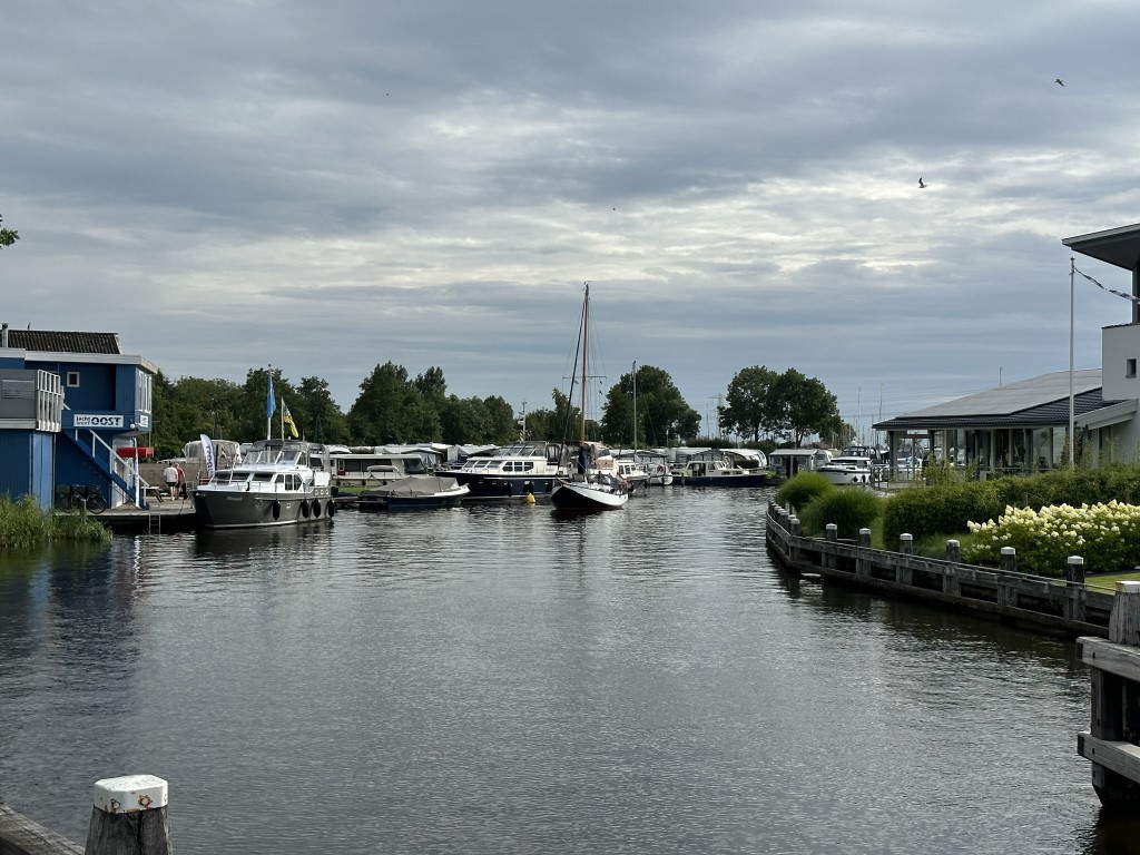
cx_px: 570
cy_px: 428
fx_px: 1581
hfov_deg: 39.7
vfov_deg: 30.3
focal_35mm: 48
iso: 64
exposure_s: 1/5000
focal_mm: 6.86
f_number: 1.78
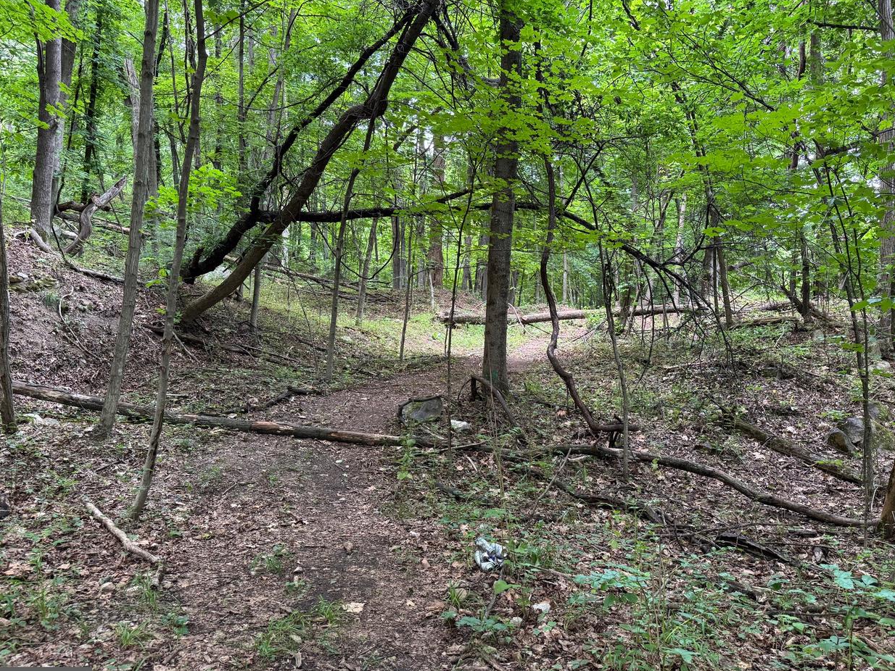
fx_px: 724
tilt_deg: +0.9
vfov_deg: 49.7
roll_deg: +0.9
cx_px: 487
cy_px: 317
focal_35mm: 28
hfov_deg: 63.3
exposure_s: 1/101
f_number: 1.78
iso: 200
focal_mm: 6.76
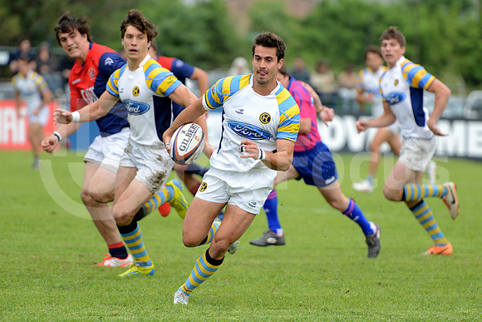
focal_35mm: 270
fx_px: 3616
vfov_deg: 5.1
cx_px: 241
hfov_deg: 7.6
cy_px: 161
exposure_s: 1/1250
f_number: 4
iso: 500
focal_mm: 270
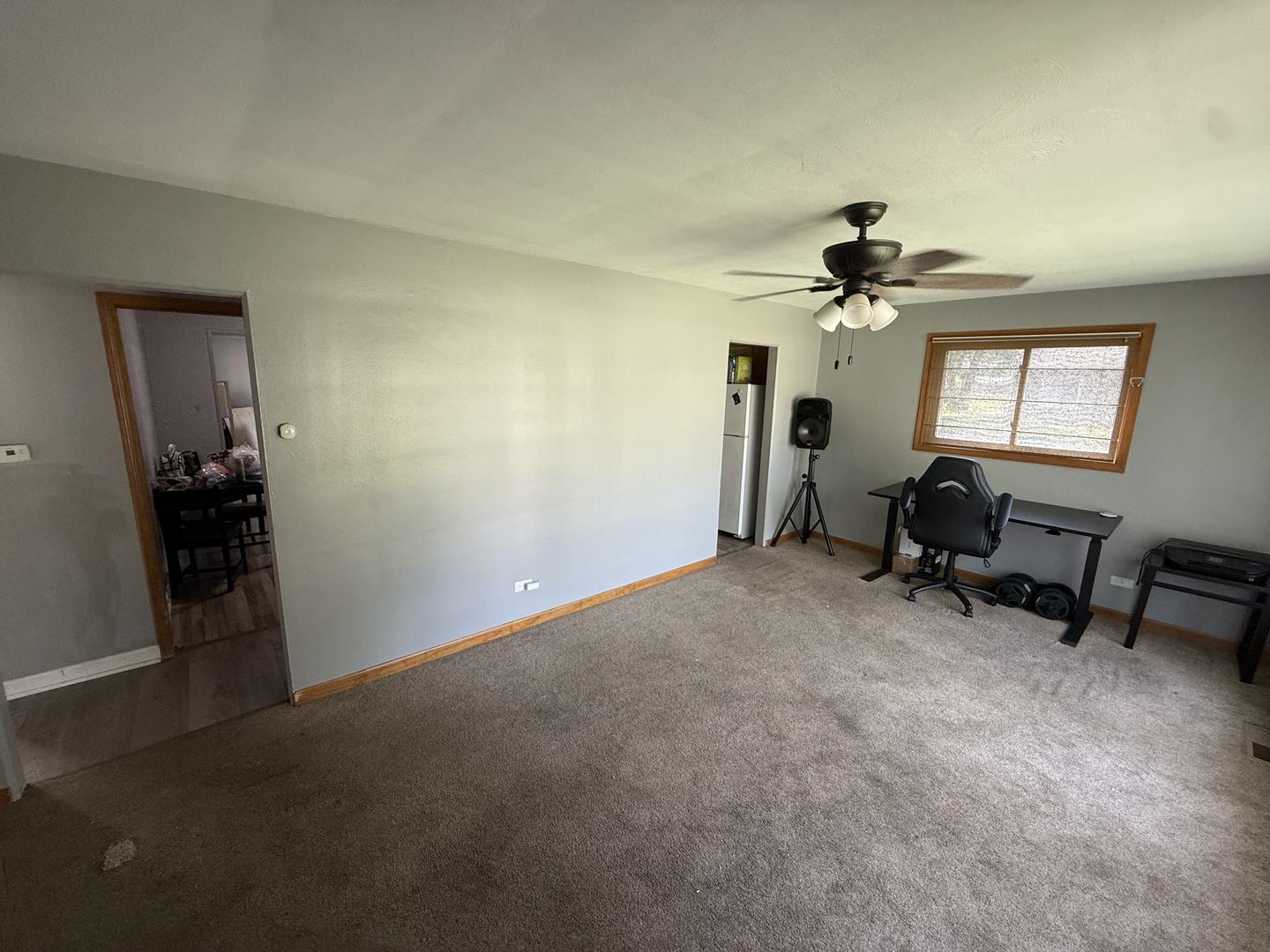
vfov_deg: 85.7
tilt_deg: -10.7
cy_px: 476
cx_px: 635
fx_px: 514
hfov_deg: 102.1
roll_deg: -2.3
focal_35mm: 14
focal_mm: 2.22
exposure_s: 1/99
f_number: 2.2
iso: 250
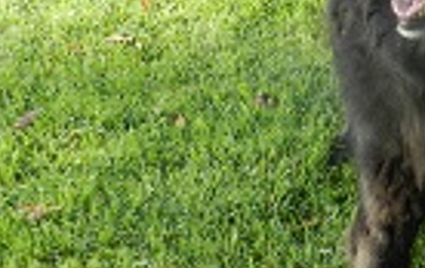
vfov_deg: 13.2
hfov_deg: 19.8
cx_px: 524
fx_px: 1138
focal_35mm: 98
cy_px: 0
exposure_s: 1/100
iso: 160
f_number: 3.7
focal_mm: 5.6
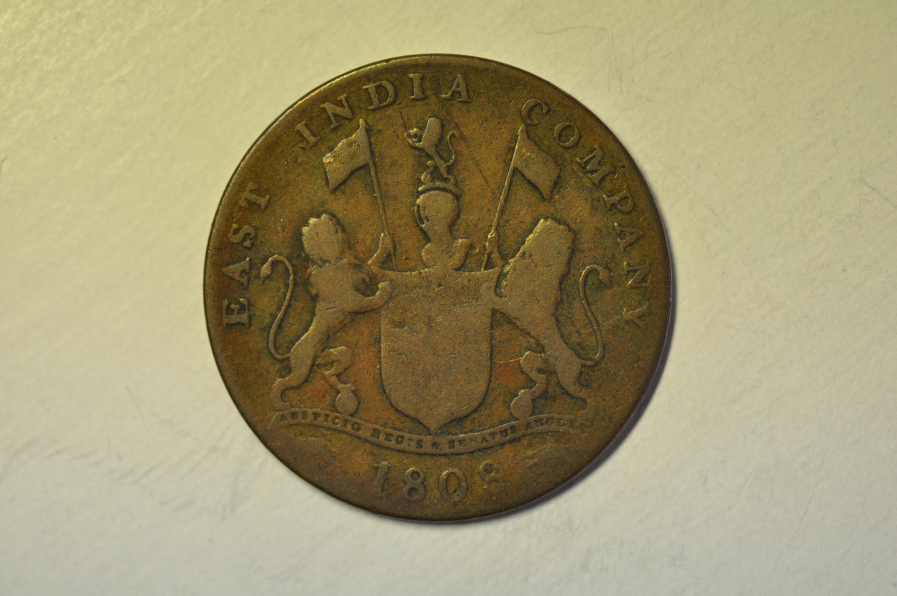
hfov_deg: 22.6
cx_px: 448
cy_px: 298
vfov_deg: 15.2
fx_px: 2240
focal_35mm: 90
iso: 500
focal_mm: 60
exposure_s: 1/250
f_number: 4
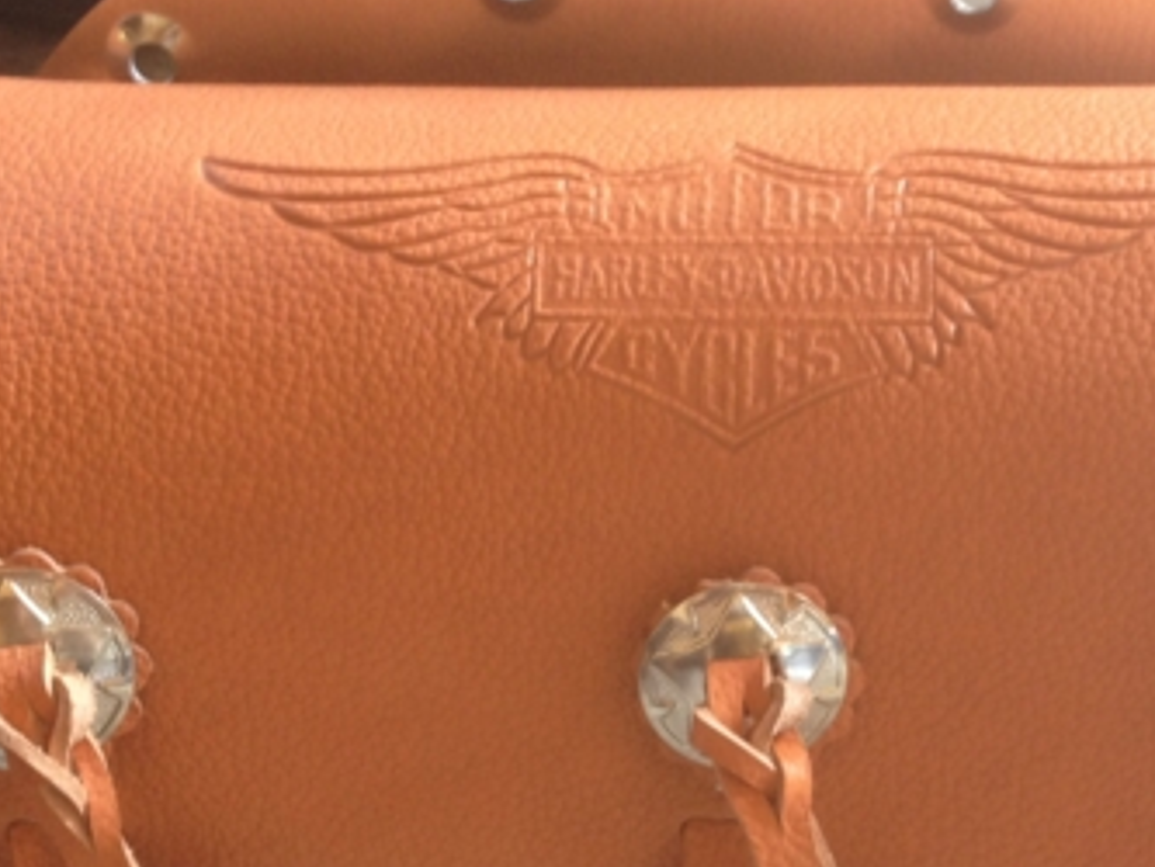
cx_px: 798
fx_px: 2804
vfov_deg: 17.3
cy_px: 798
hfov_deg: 23.1
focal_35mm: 84
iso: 80
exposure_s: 1/20
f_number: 2.4
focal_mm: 4.28
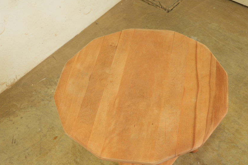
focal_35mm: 52
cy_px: 85
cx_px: 133
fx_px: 361
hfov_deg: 37.9
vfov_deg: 25.7
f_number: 8
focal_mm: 32.3
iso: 125
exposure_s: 1/2.5
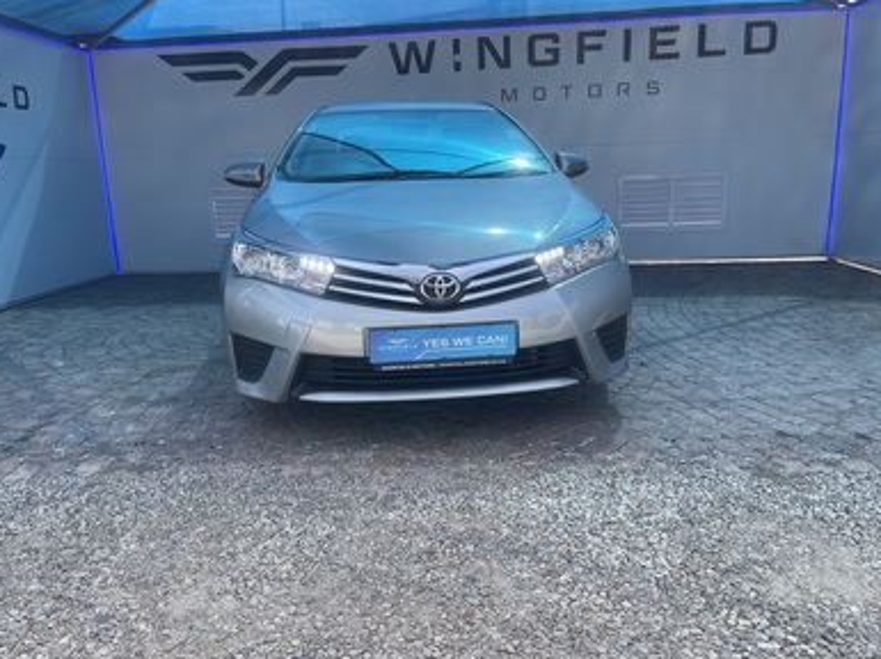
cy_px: 325
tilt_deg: -13.1
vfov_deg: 53.0
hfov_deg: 67.3
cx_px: 446
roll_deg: +2.4
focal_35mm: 26
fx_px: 661
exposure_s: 1/1087
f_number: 1.6
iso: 32
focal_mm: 5.1
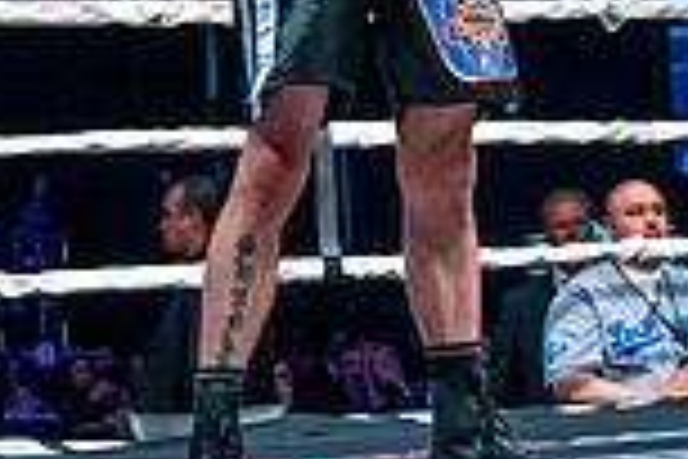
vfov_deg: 9.1
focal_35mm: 149
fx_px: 2847
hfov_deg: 13.7
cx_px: 606
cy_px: -8
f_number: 4
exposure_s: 1/800
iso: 4000
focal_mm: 35
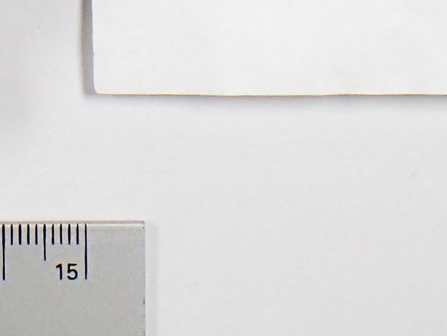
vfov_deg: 9.0
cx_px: -142
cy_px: -390
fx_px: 1963
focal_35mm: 152
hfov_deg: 12.6
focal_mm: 5.5
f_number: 2.3
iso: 125
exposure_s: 1/125
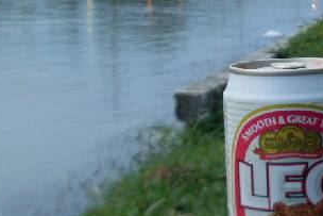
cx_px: 289
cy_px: 49
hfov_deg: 21.9
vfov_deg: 15.0
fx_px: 817
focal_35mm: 91
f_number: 2.8
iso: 200
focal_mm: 6.3
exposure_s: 1/10
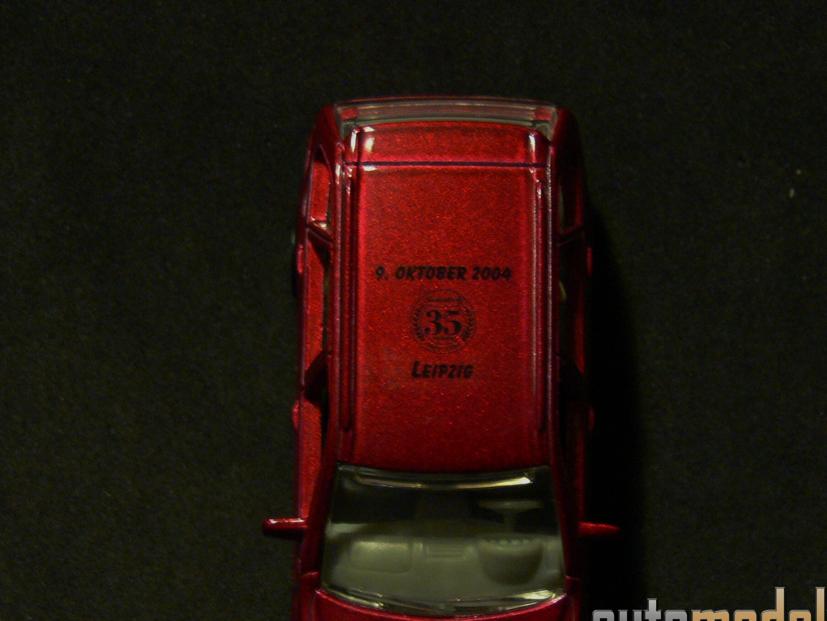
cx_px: 455
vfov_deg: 14.8
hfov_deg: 19.6
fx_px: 2389
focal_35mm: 100
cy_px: 323
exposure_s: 1/4
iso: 200
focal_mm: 13.2
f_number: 3.2
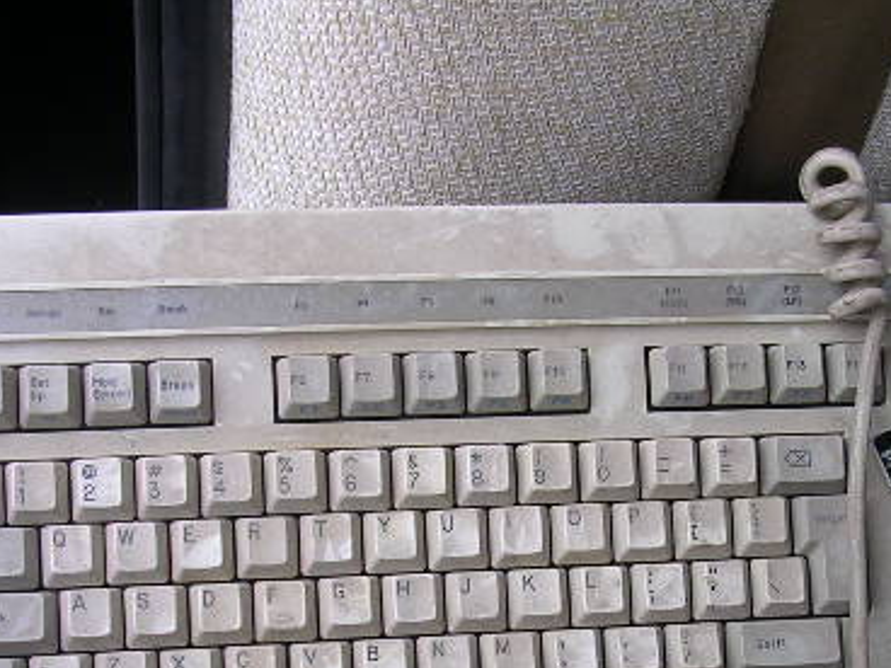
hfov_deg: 29.1
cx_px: 610
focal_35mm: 66
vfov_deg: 21.9
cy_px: 559
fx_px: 1699
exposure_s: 1/164
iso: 50
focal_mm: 5.8
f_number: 2.8
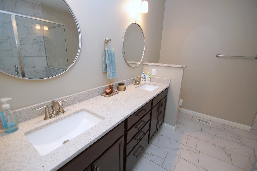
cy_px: 86
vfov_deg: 77.3
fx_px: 107
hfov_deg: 100.4
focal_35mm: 15
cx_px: 128
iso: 250
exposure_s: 1/60
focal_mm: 10
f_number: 4
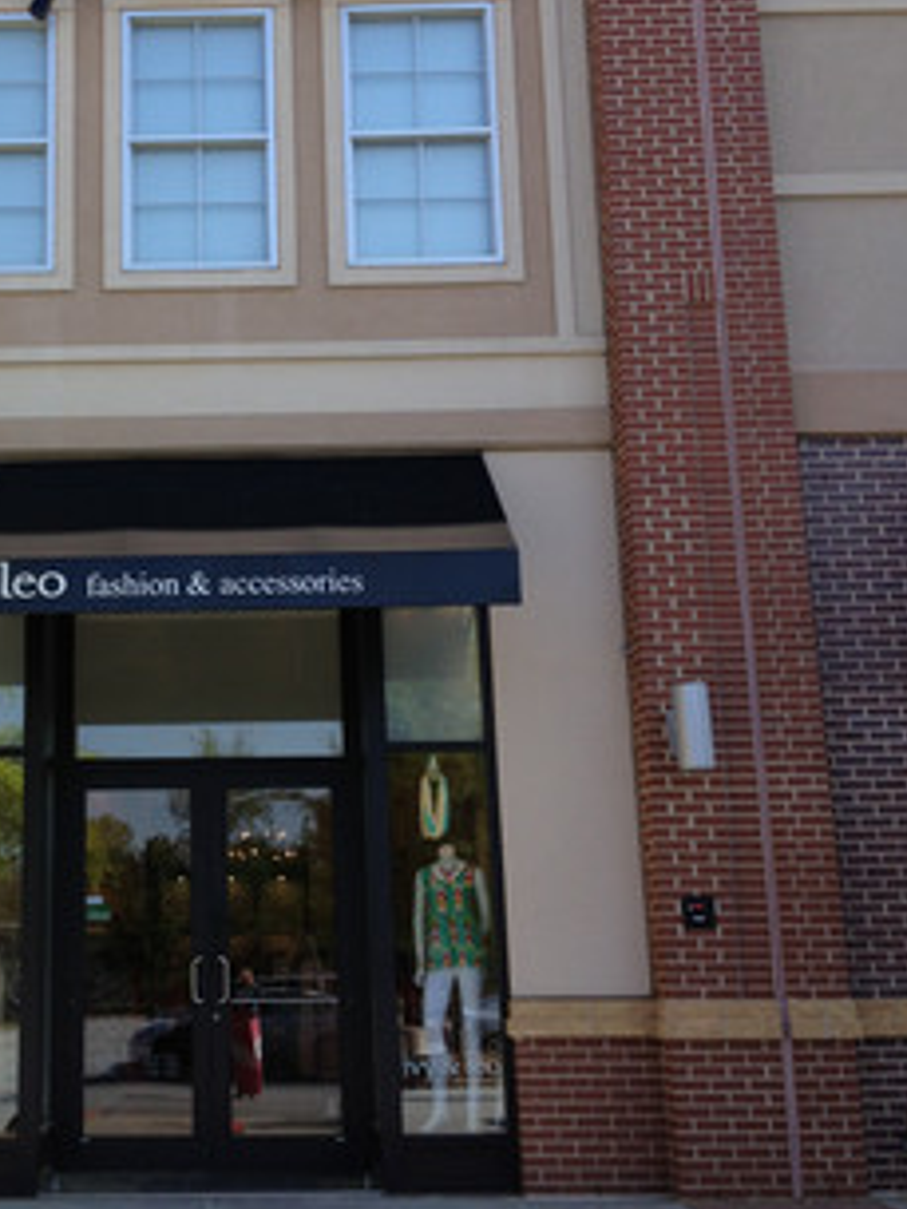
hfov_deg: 26.2
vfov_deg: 34.9
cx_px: 206
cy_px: 523
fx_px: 1920
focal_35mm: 55
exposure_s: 1/613
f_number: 2.4
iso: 50
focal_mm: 4.28
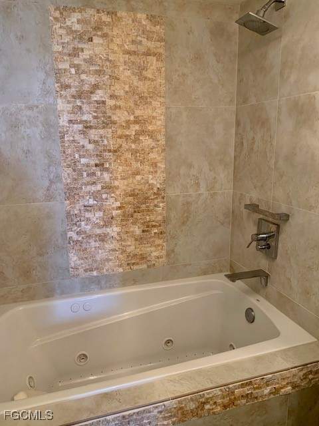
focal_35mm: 26
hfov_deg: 53.1
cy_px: 213
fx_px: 319
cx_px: 160
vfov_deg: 67.3
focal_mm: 4.25
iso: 160
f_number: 1.8
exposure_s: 1/60
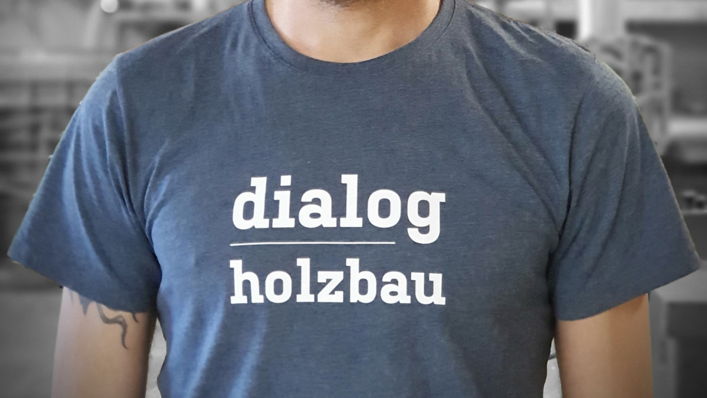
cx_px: 355
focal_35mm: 76
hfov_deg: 27.9
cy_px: -8
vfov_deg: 15.6
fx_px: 1425
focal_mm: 6
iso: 1000
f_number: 2.4
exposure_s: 1/33
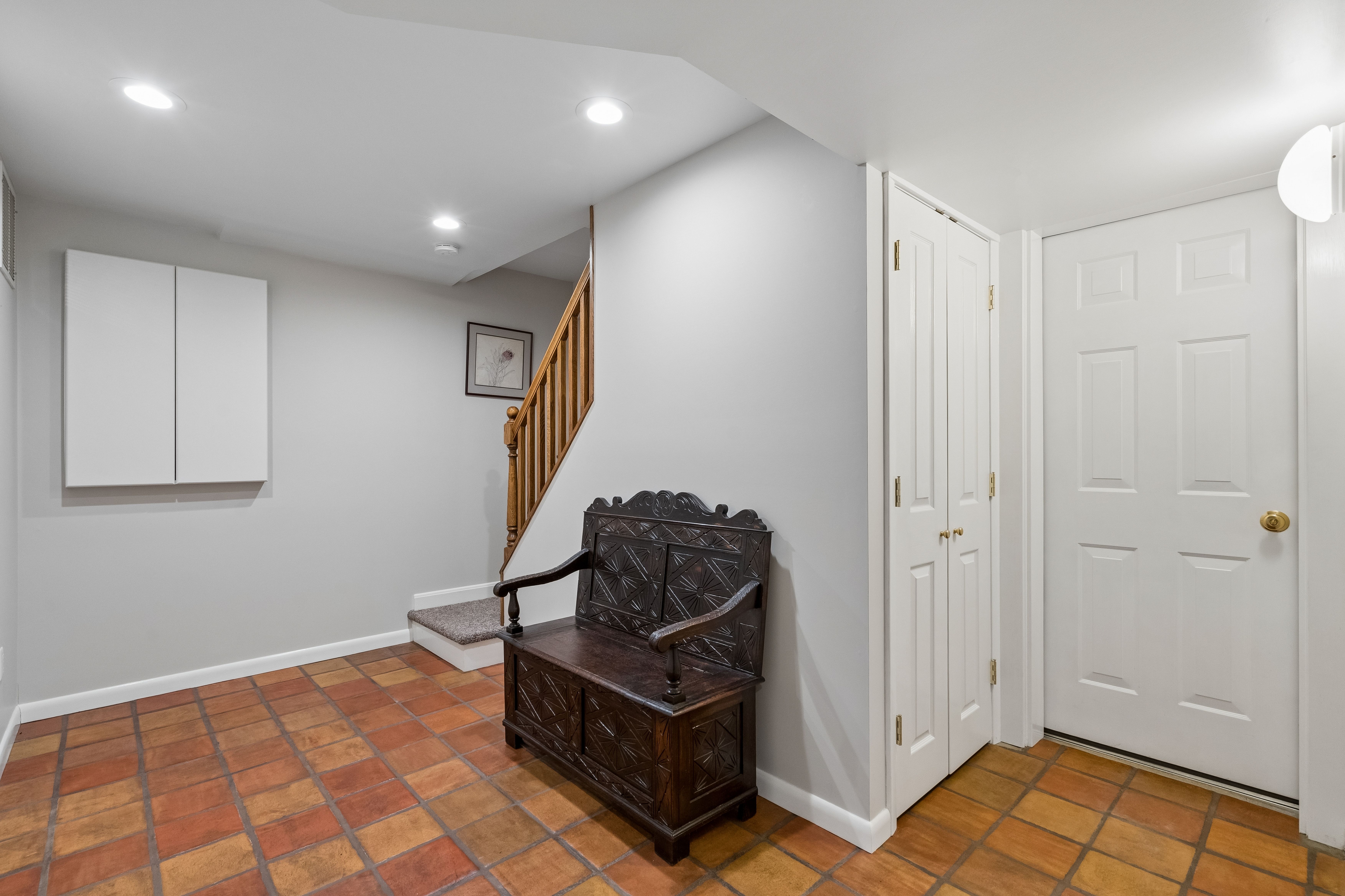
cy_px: 448
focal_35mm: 16
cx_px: 672
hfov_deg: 96.7
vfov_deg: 73.7
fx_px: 598
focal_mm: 16
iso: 2000
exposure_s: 1/50
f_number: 8
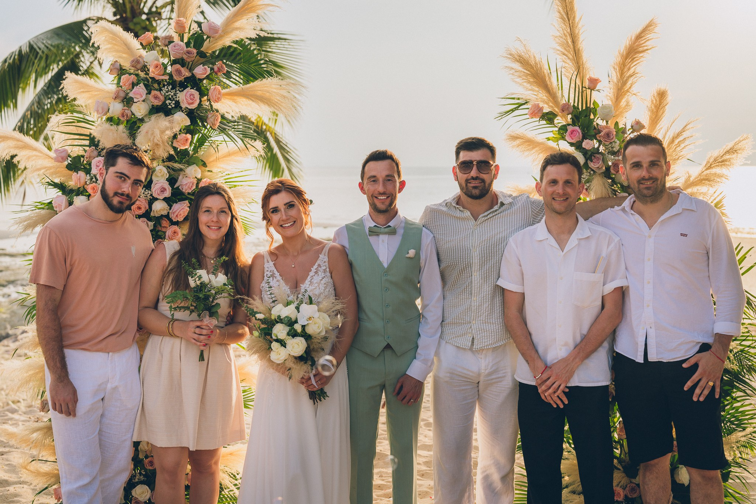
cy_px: 252
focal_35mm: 50
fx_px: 1050
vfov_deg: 27.0
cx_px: 378
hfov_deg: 39.6
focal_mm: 50
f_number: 3.5
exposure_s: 1/320
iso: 100
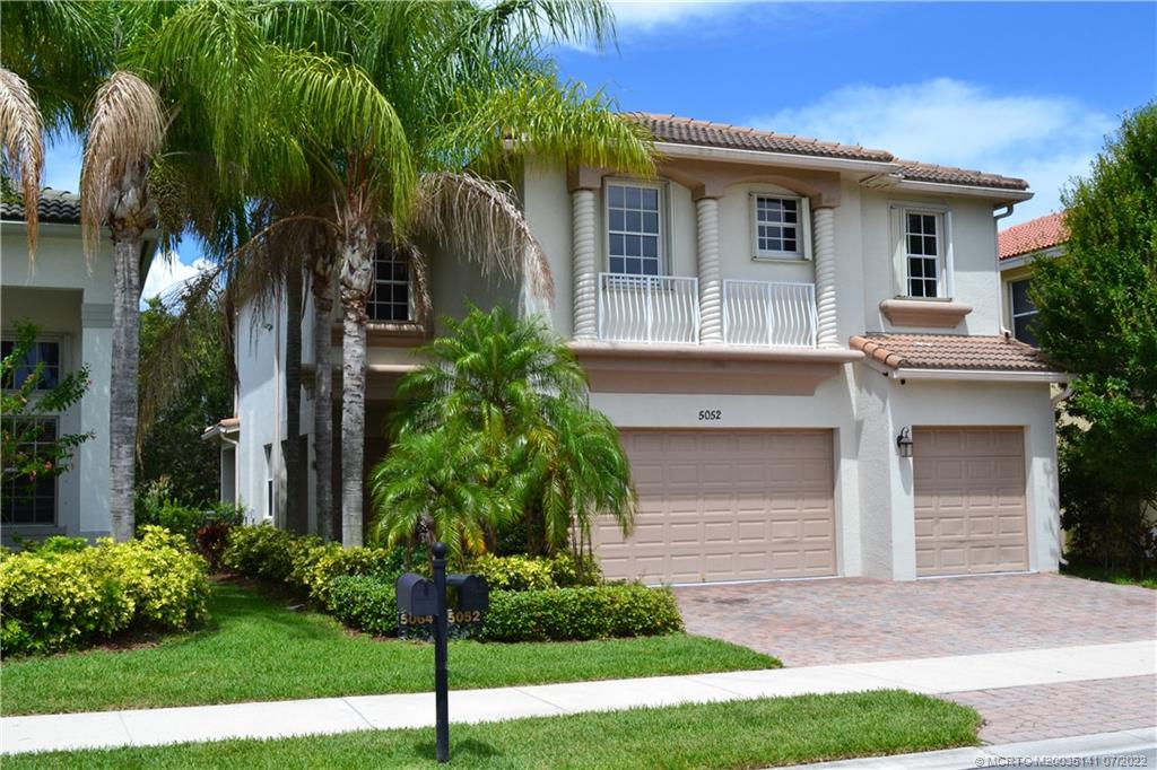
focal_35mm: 36
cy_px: 385
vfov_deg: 36.8
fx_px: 1157
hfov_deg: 53.1
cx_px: 578
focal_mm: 24
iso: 400
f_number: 11
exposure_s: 1/400
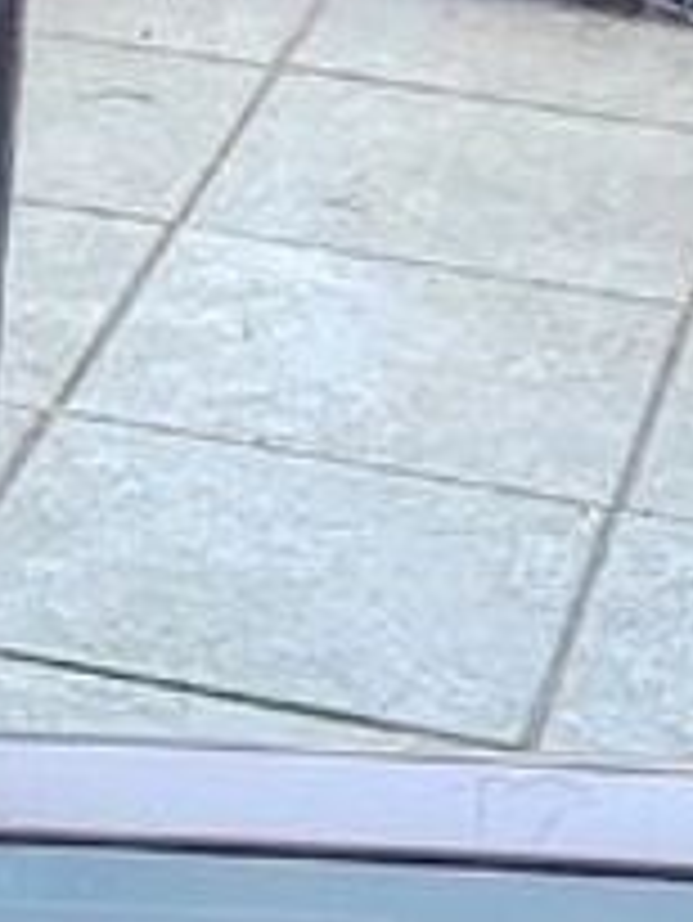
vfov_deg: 14.1
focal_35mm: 130
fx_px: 3466
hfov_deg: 11.2
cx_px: -99
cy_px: 1403
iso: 58
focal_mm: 3.49
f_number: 2.45
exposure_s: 1/100
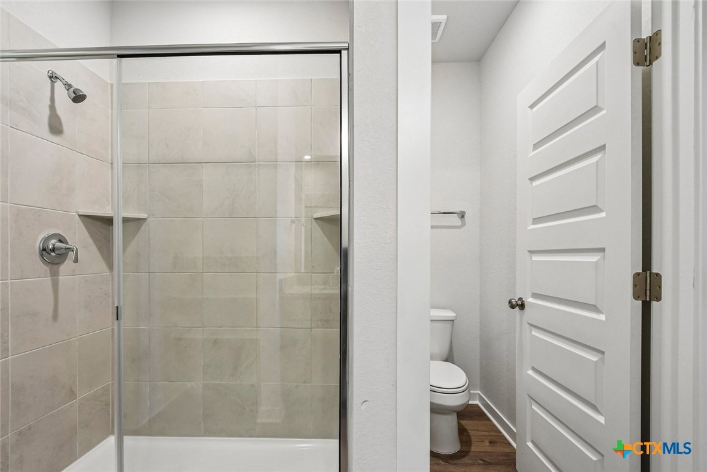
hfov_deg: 100.4
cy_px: 236
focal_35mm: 15
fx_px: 295
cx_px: 354
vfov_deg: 77.3
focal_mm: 10
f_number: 8
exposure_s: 1/15
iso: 400
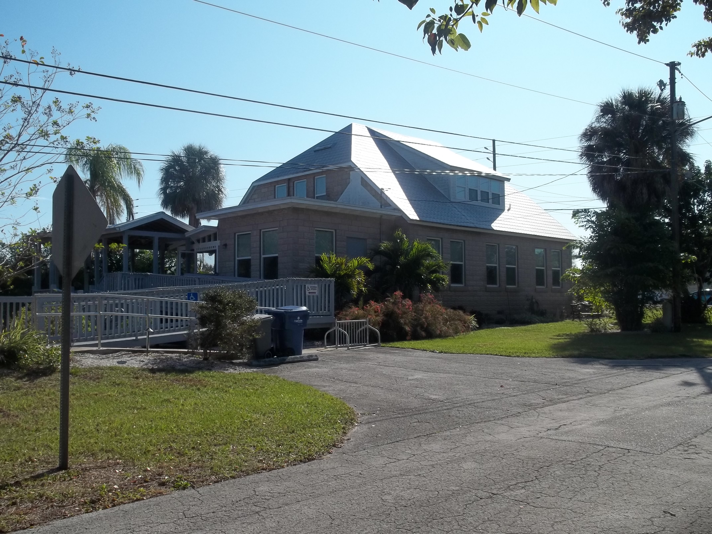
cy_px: 267
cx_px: 356
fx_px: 679
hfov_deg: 55.4
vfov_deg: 42.9
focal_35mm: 33
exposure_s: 1/200
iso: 64
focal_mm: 5.9
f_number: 8
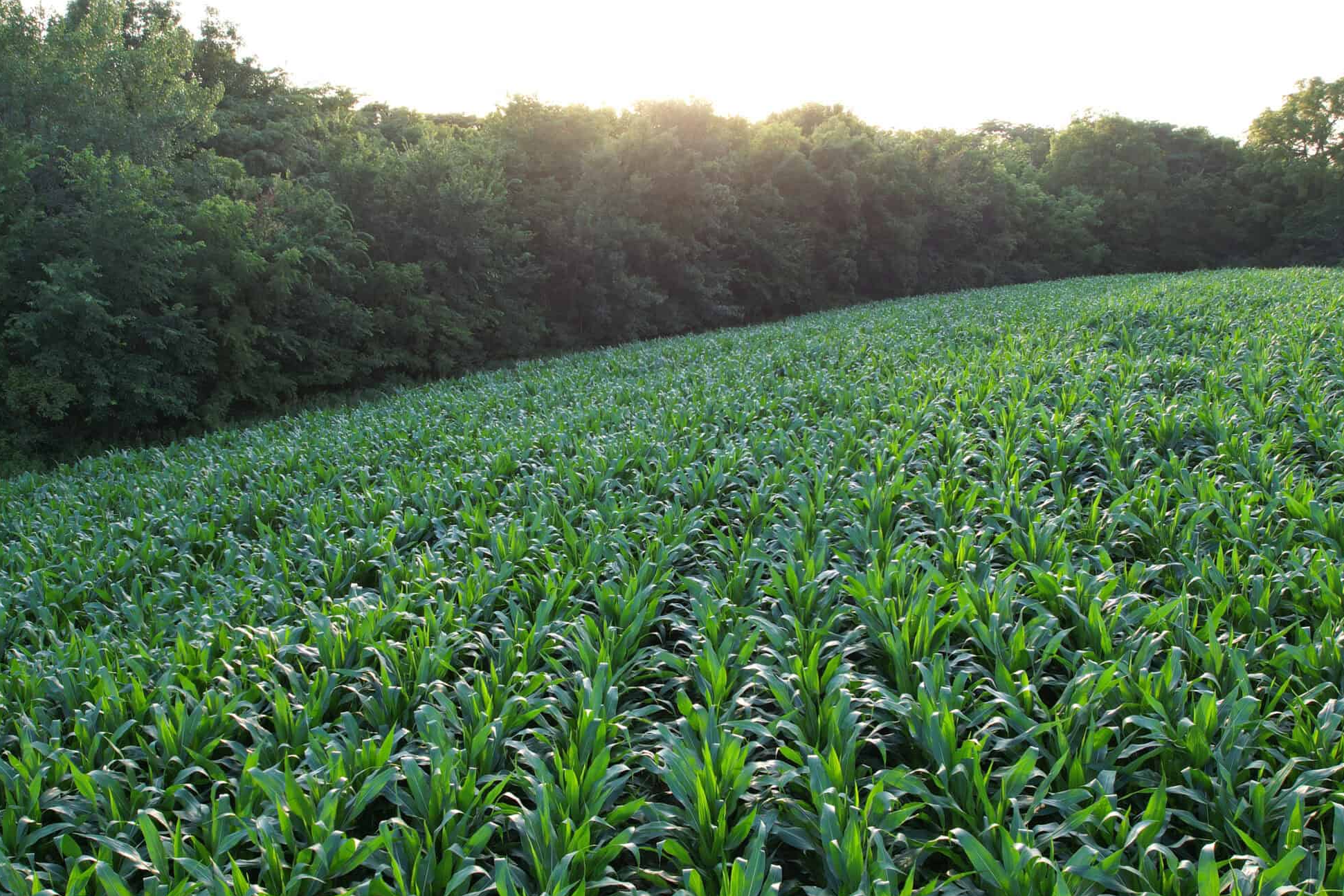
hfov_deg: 63.6
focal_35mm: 29
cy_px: 530
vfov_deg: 44.8
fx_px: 1083
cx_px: 651
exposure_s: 1/200
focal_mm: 8.4
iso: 100
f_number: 2.8
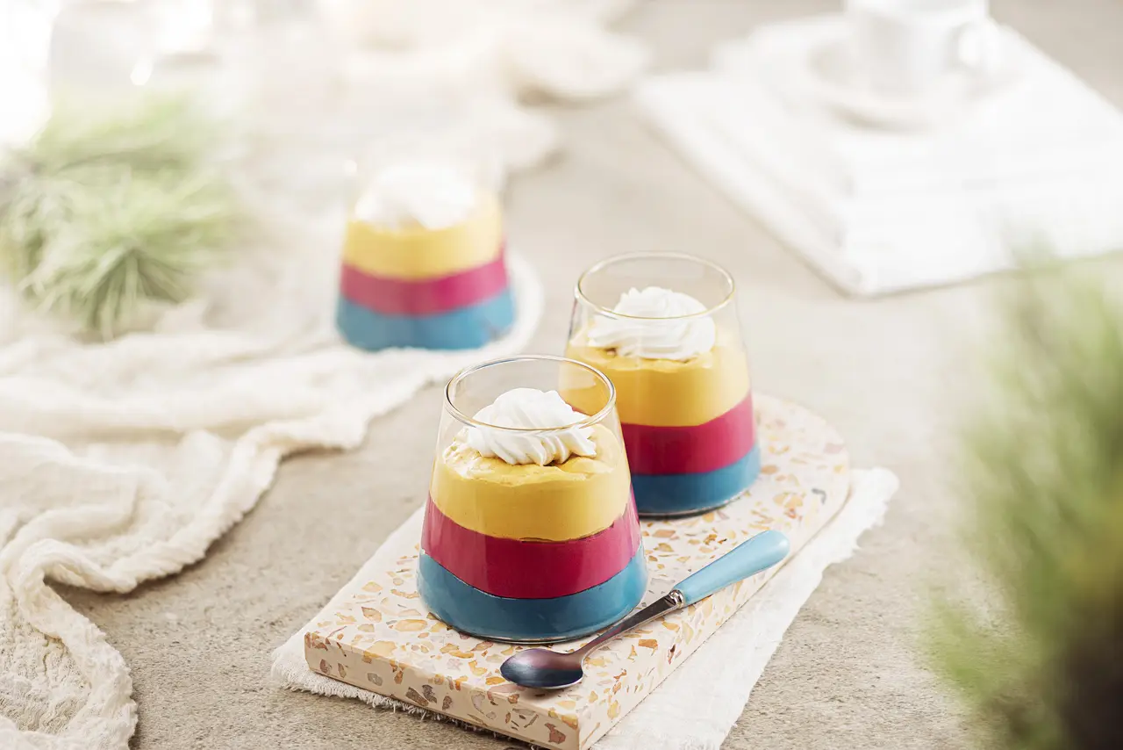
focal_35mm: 85
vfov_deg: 16.1
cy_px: 375
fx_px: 2652
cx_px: 562
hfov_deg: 23.9
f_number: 3.5
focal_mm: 85
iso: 100
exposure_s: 1/200
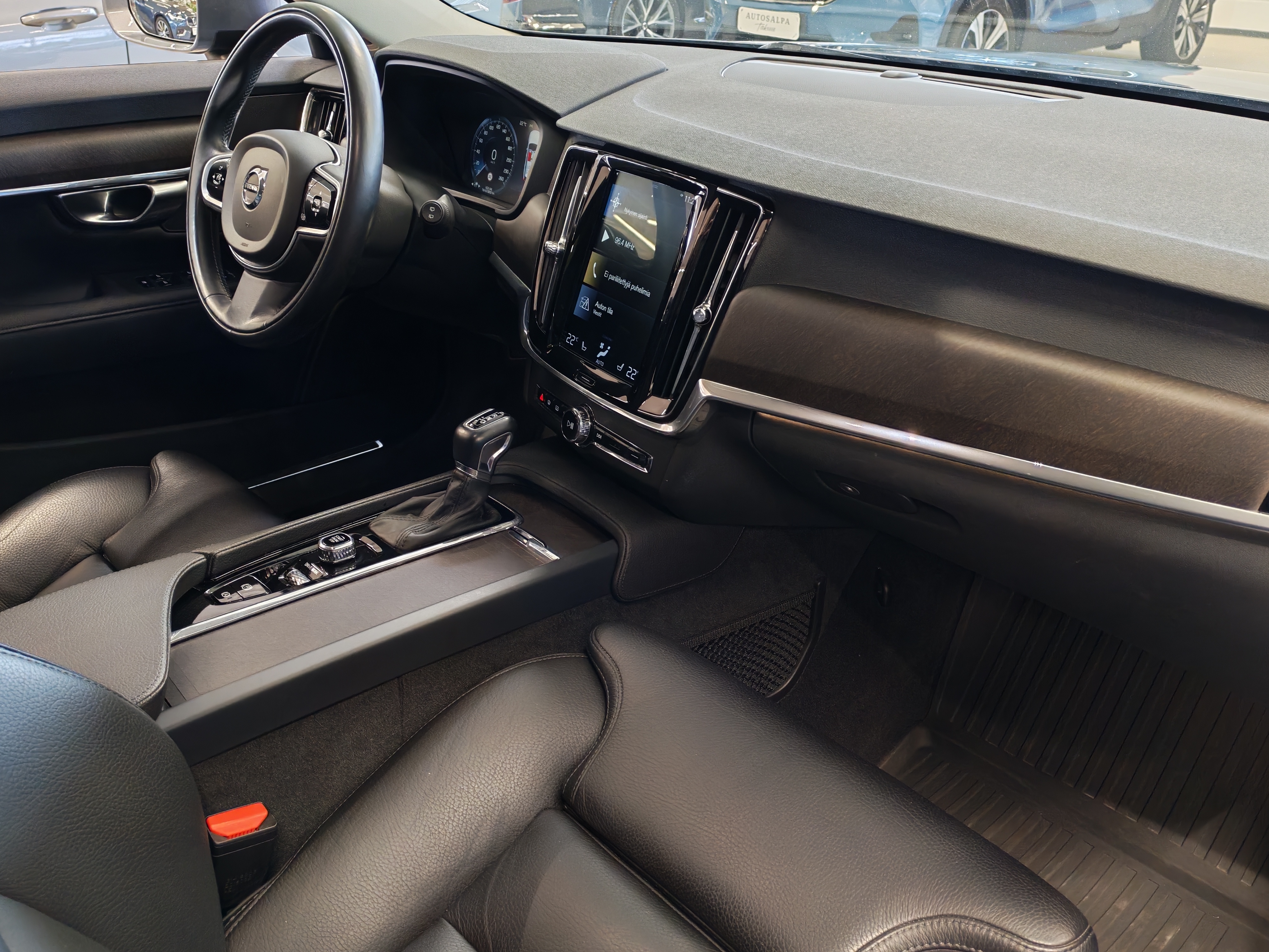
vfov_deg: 44.2
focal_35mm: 32
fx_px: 1173
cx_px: 634
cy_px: 476
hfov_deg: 56.8
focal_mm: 6.12
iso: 800
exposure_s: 1/50
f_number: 1.9
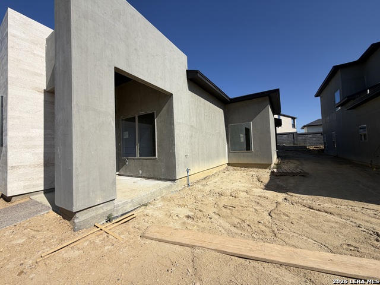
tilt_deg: +2.3
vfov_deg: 85.7
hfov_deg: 102.1
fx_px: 154
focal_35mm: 14
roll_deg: +2.5
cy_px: 142
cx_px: 190
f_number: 2.2
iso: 20
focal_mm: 2.22
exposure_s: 1/1087
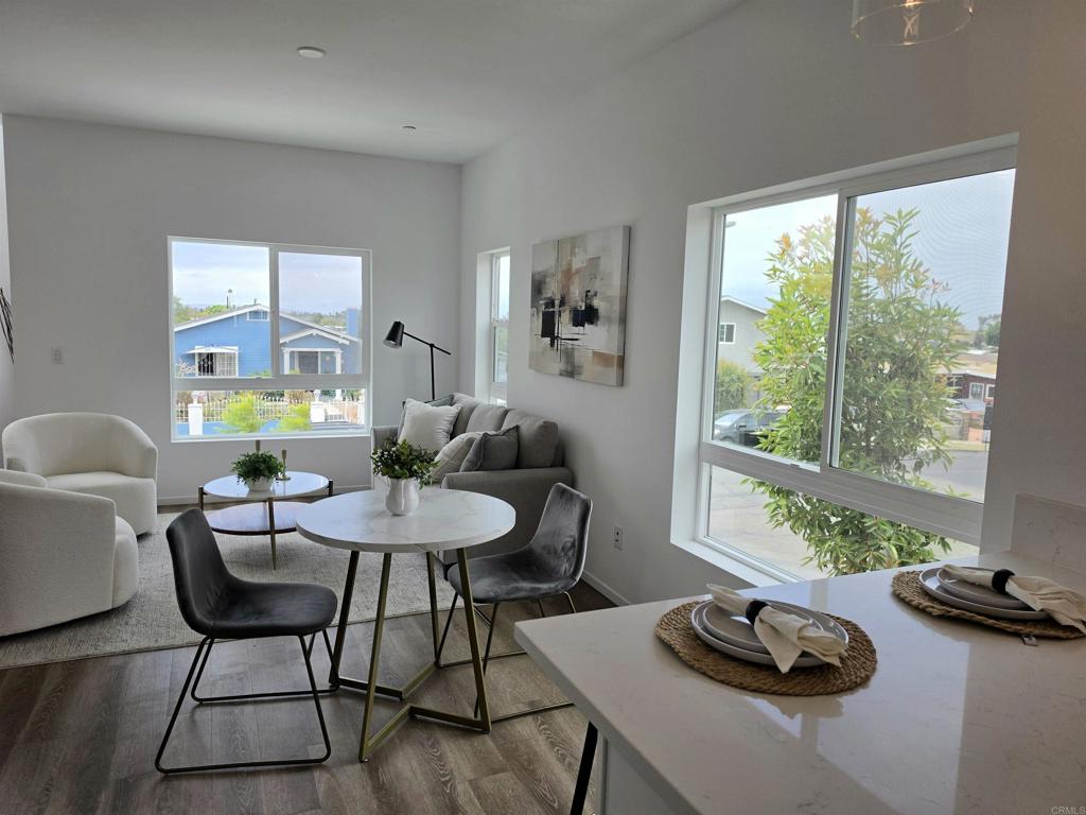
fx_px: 722
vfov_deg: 58.9
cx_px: 543
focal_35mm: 23
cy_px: 408
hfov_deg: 73.9
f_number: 1.4
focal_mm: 6.5
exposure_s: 1/2500
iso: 64
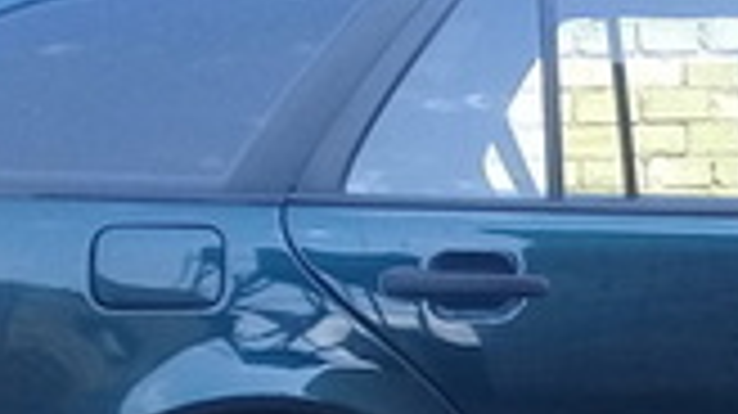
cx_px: 994
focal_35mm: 136
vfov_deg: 8.8
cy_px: 497
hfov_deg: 15.0
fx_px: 2660
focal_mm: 3.3
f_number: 2.2
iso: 50
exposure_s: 1/323
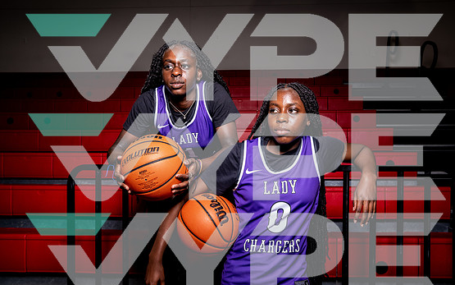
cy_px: 157
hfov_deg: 58.1
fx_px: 409
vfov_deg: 38.3
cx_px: 237
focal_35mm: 33
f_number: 8
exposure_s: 1/250
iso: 320
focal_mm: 31
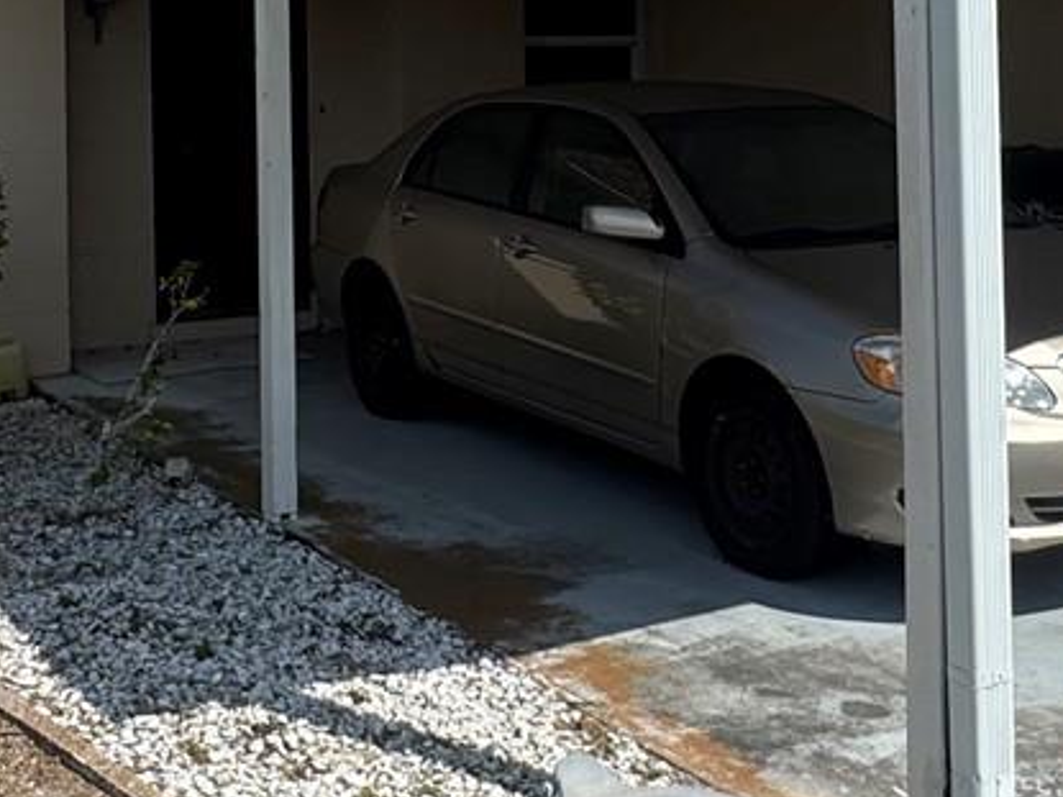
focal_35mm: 54
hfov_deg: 35.6
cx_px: 525
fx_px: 1658
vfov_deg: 26.2
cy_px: 92
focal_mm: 2.22
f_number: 2.2
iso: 50
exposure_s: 1/2028
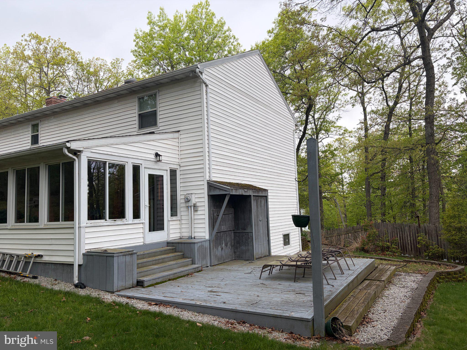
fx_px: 351
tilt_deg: +5.3
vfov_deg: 53.1
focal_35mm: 26
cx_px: 234
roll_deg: +2.1
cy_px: 175
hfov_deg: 67.3
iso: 40
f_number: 1.6
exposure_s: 1/191
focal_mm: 5.96
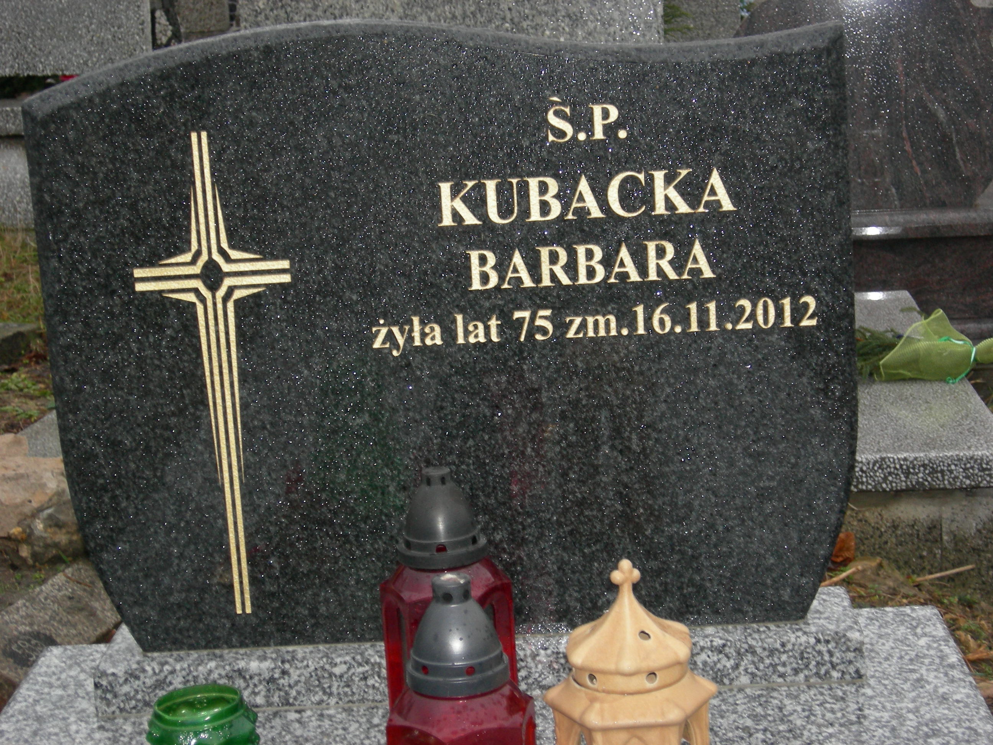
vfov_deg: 19.9
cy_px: 372
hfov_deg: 26.3
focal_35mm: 74
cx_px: 496
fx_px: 2123
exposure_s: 1/60.1
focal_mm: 15.5
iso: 152
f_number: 3.8
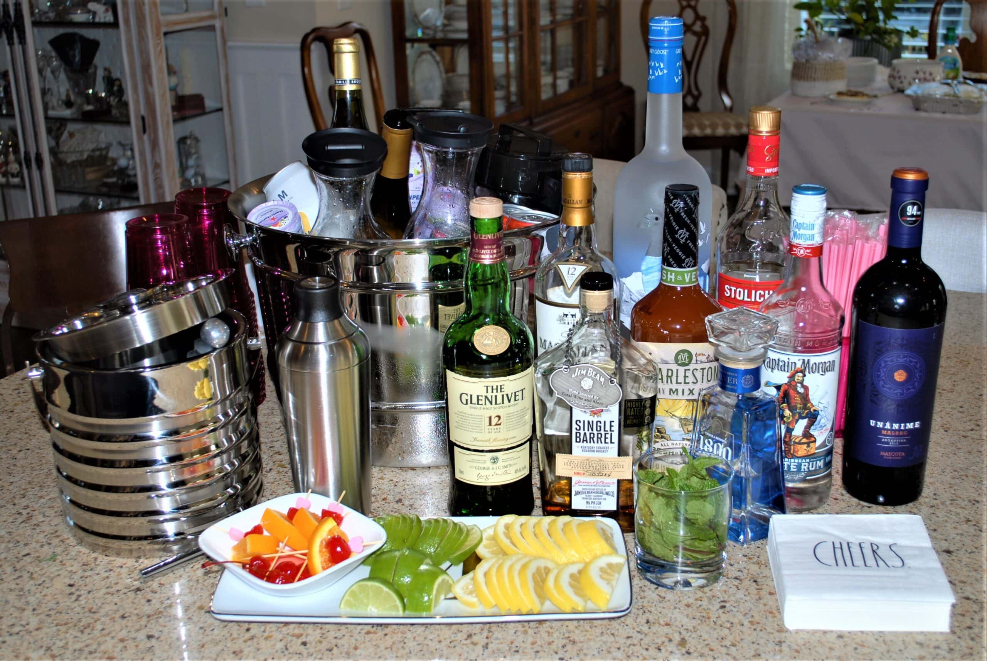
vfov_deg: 34.3
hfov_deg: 49.5
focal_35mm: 39
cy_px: 330
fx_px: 1070
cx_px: 494
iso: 100
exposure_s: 1/60
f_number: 5
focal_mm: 26
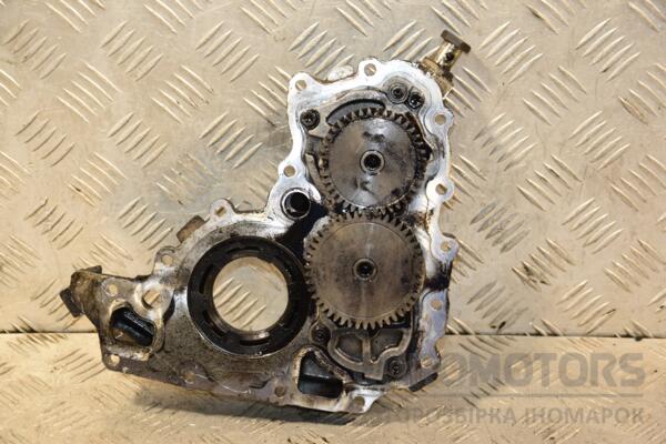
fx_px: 1720
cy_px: 222
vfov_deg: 14.7
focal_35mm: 93
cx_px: 333
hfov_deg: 21.9
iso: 800
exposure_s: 1/80
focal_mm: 62
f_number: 5.3
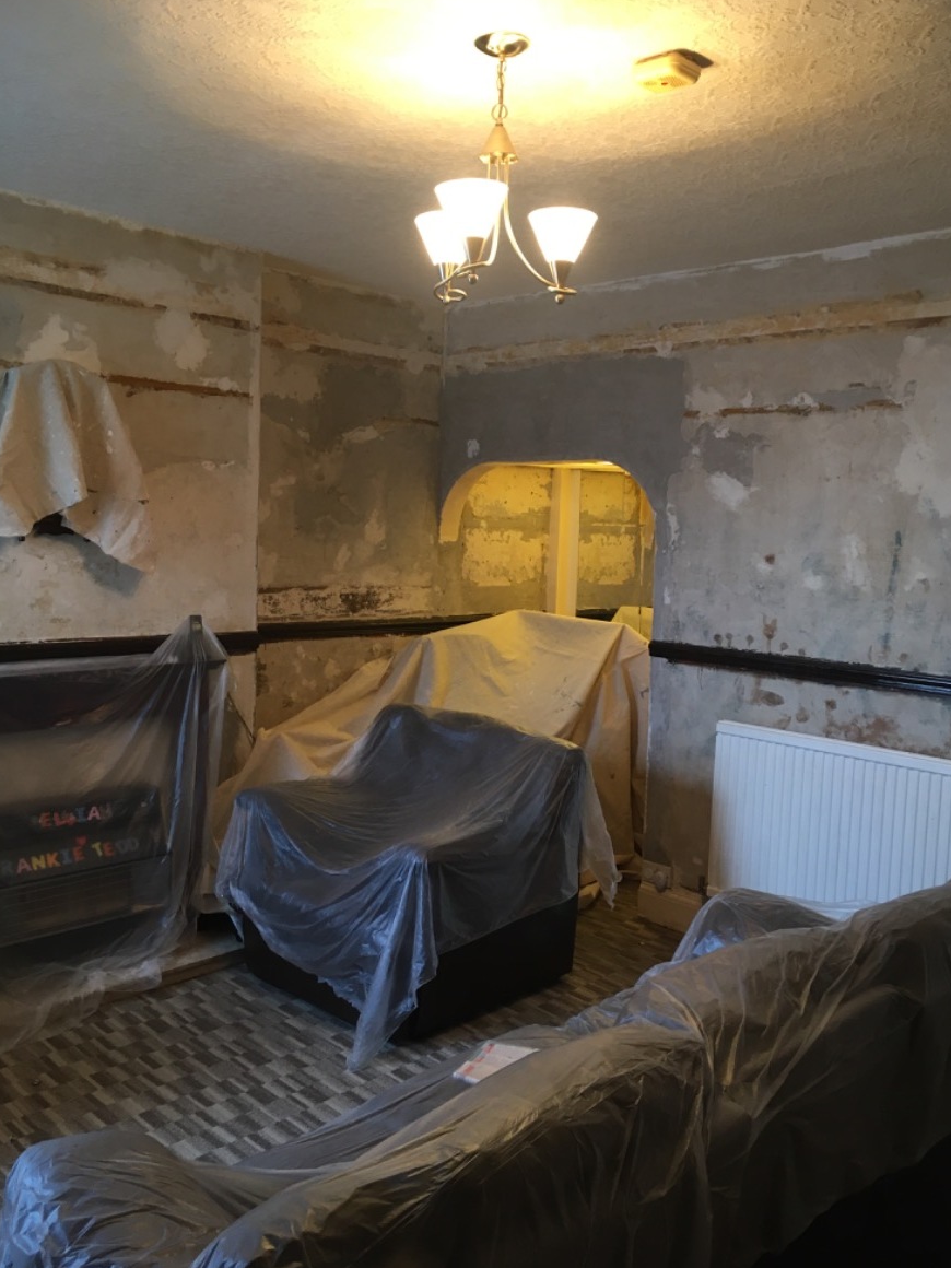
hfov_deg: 46.8
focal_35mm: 30
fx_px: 1099
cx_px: 483
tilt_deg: -4.2
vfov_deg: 60.0
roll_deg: -2.1
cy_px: 615
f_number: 2.2
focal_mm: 4.15
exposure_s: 1/33
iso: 100
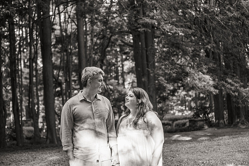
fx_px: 522
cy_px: 79
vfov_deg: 18.1
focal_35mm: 75
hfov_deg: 26.8
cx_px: 133
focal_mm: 70
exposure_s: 1/250
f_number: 2.8
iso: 800
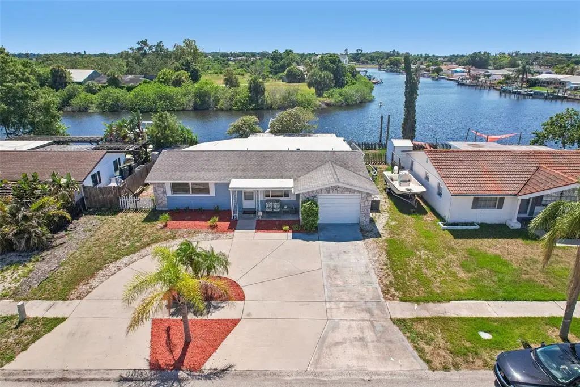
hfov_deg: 78.6
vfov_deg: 57.2
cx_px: 290
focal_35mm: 22
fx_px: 354
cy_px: 194
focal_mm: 8.4
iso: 400
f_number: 2.8
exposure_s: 1/1600
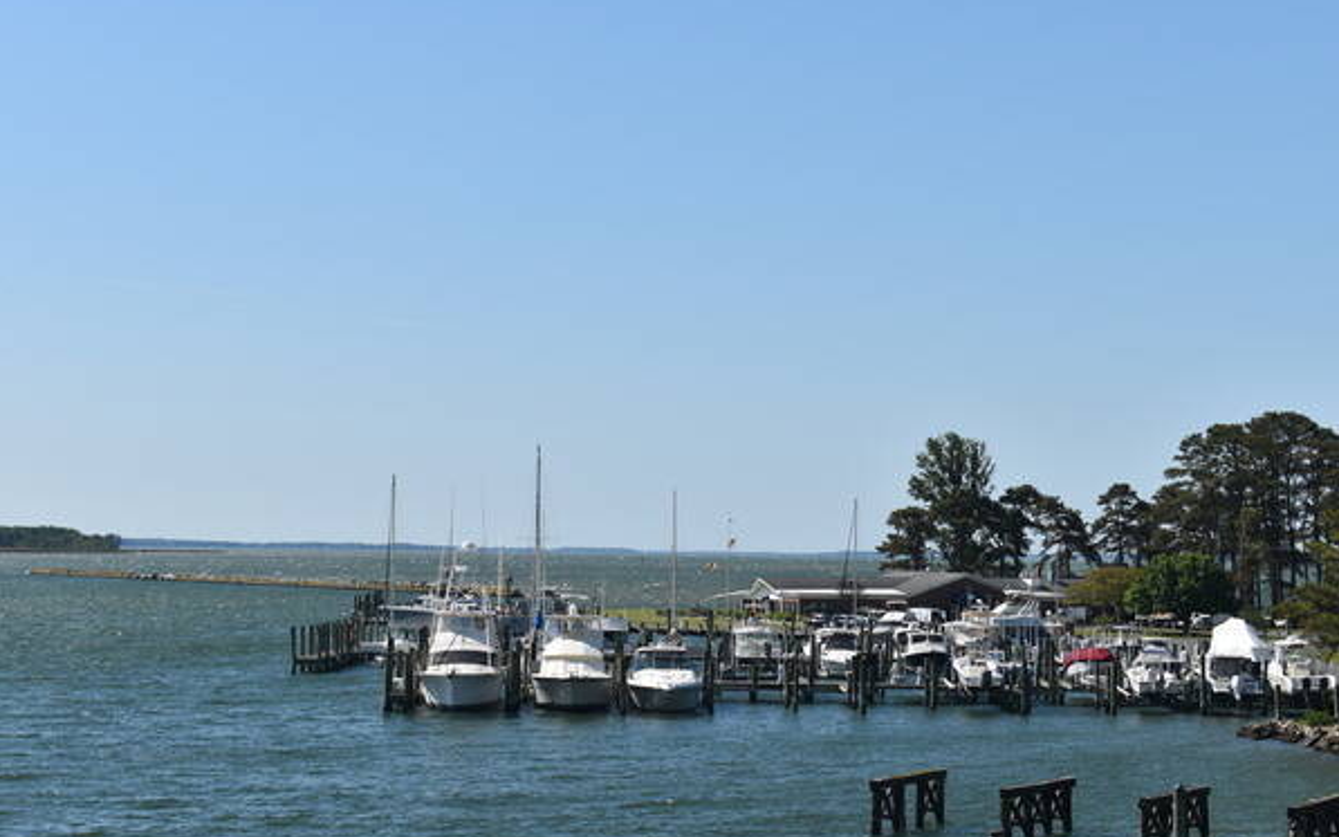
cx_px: 668
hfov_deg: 24.5
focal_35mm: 85
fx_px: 3084
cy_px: 420
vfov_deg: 15.4
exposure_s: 1/320
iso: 100
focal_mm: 55
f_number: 9
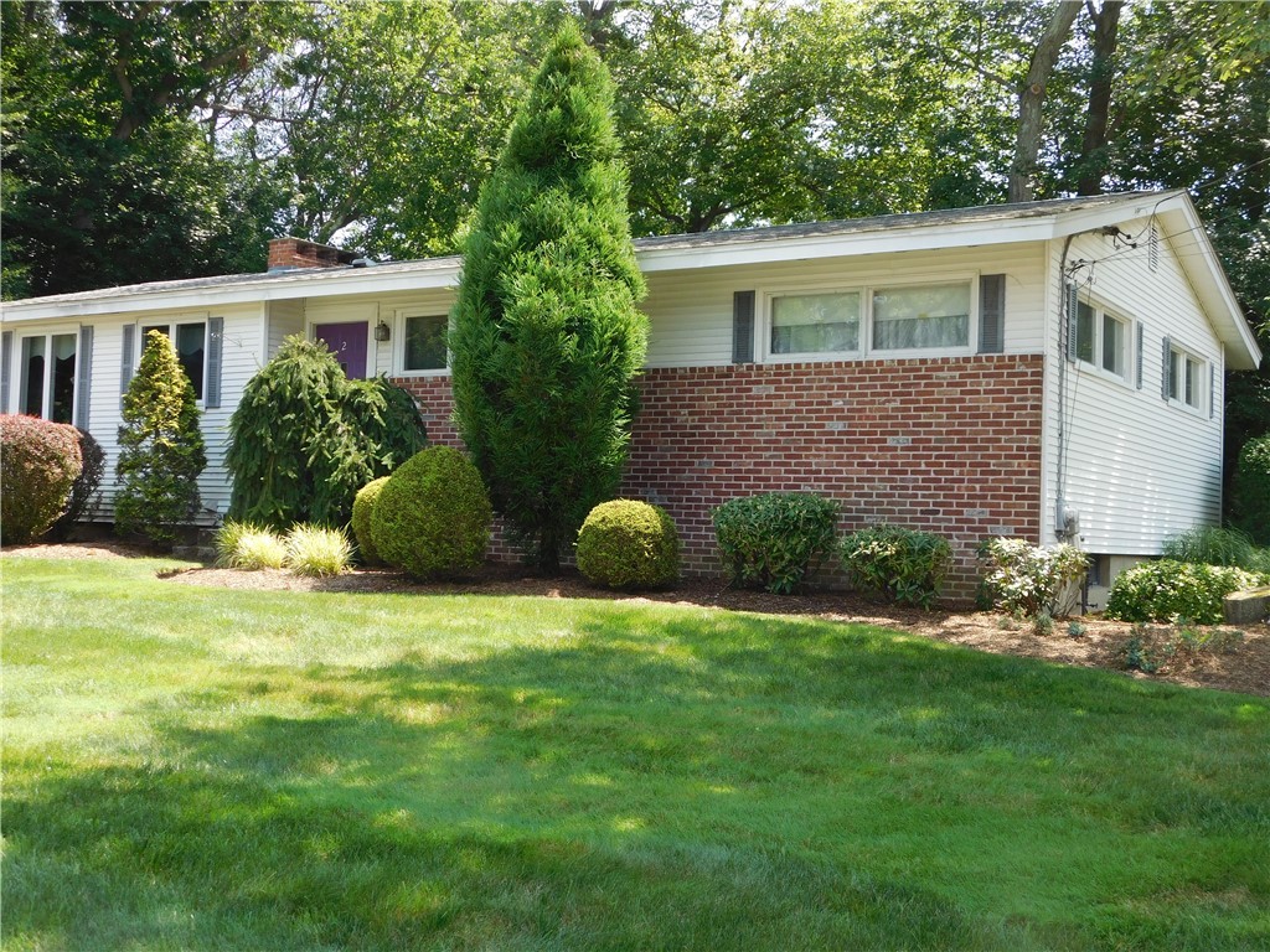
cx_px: 635
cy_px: 476
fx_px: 1468
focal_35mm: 40
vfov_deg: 36.0
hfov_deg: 46.8
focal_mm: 7.1
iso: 125
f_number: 3.6
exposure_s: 1/250
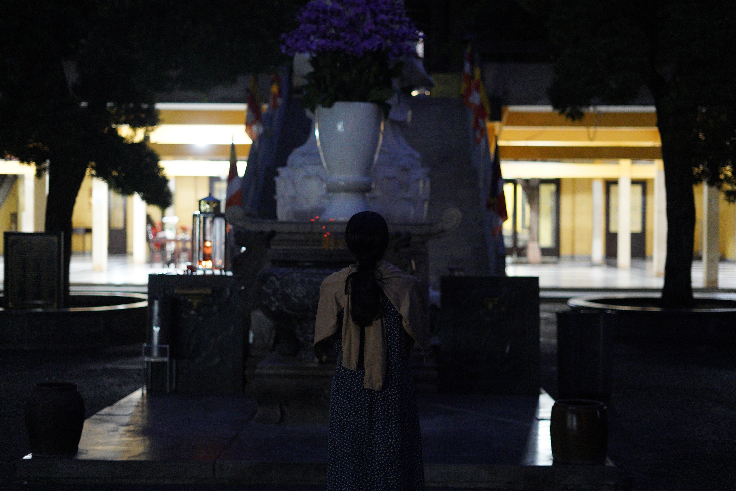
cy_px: 246
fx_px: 1022
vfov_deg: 27.0
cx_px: 368
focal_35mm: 50
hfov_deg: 39.6
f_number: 1.8
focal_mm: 50
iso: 8000
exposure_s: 1/100
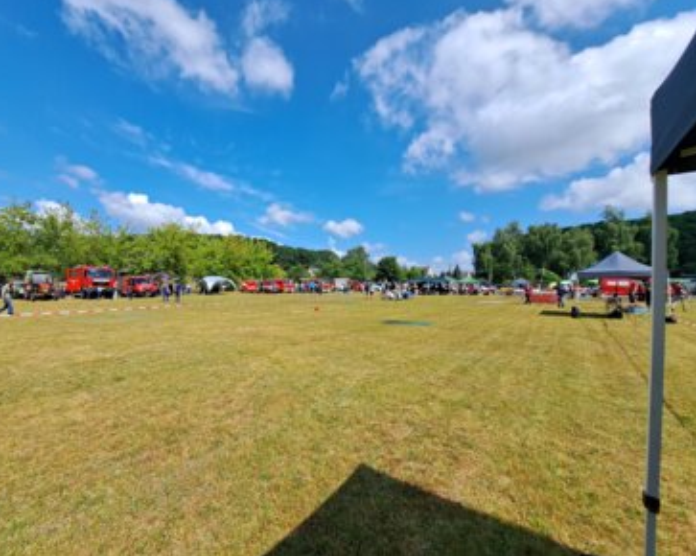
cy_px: 276
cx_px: 330
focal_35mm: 14
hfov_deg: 100.6
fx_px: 288
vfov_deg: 87.9
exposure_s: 1/1220
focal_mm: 1.74
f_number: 2.2
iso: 50
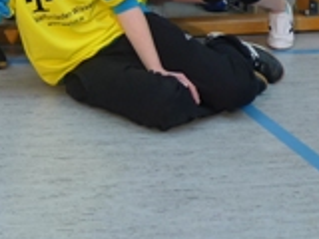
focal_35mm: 96
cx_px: -66
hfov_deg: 19.3
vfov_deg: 14.0
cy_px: -165
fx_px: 885
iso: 80
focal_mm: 5.1
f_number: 2
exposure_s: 1/30
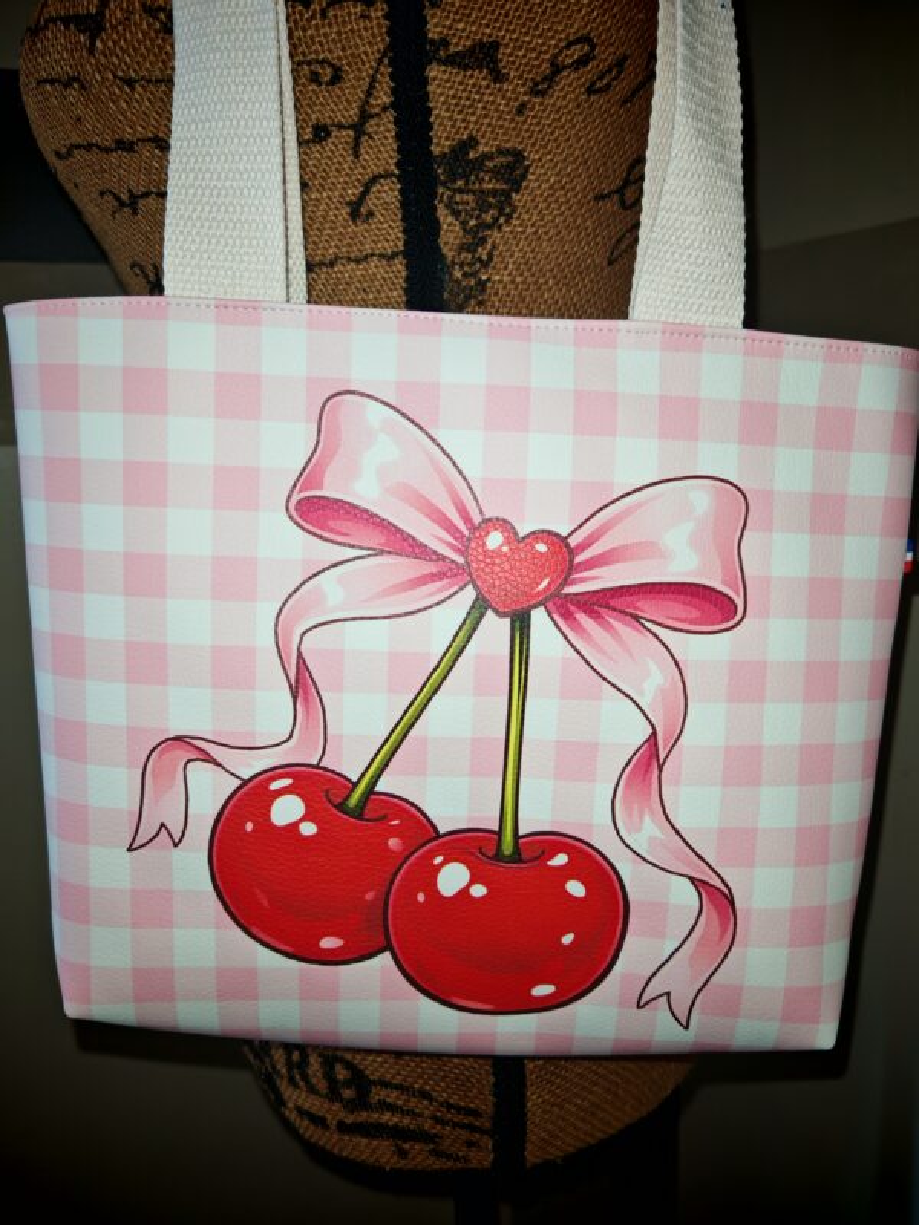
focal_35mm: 27
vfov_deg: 65.3
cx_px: 460
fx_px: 956
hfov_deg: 51.4
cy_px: 612
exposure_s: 1/50
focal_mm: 6.67
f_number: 1.9
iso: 400
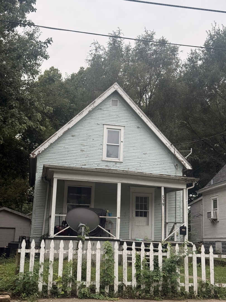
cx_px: 113
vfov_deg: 39.7
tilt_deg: +12.8
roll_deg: -2.5
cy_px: 151
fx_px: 418
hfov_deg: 30.3
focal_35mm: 48
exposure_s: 1/1754
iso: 64
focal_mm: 6.76
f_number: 1.78
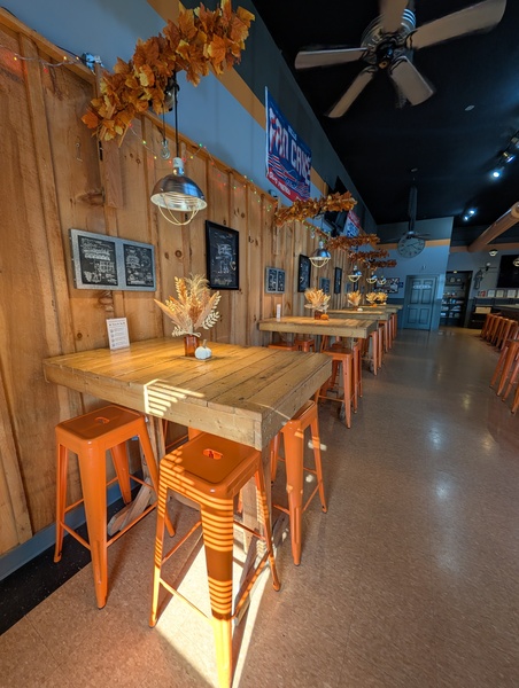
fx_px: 239
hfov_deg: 94.7
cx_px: 260
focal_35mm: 12
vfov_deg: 110.4
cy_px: 344
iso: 72
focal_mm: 2.02
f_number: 1.7
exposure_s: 1/177
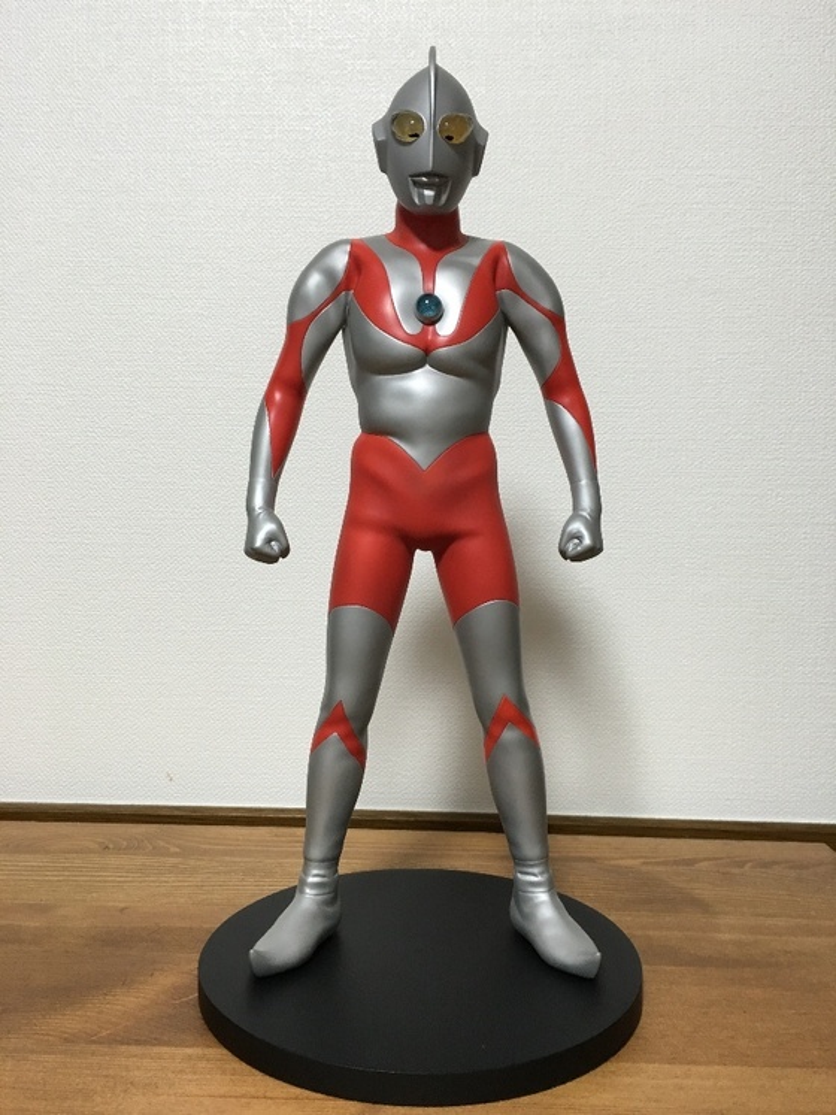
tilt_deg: +0.1
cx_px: 418
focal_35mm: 29
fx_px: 934
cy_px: 558
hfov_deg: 48.2
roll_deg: -1.1
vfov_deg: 61.7
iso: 40
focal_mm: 4.15
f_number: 2.2
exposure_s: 1/15
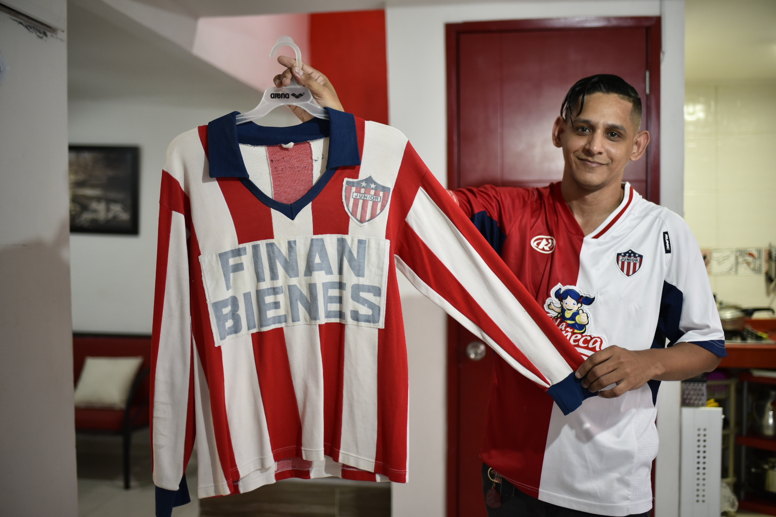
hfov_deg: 54.4
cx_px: 388
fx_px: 754
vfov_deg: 37.9
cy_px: 258
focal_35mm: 35
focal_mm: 35
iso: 1000
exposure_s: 1/100
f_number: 1.8
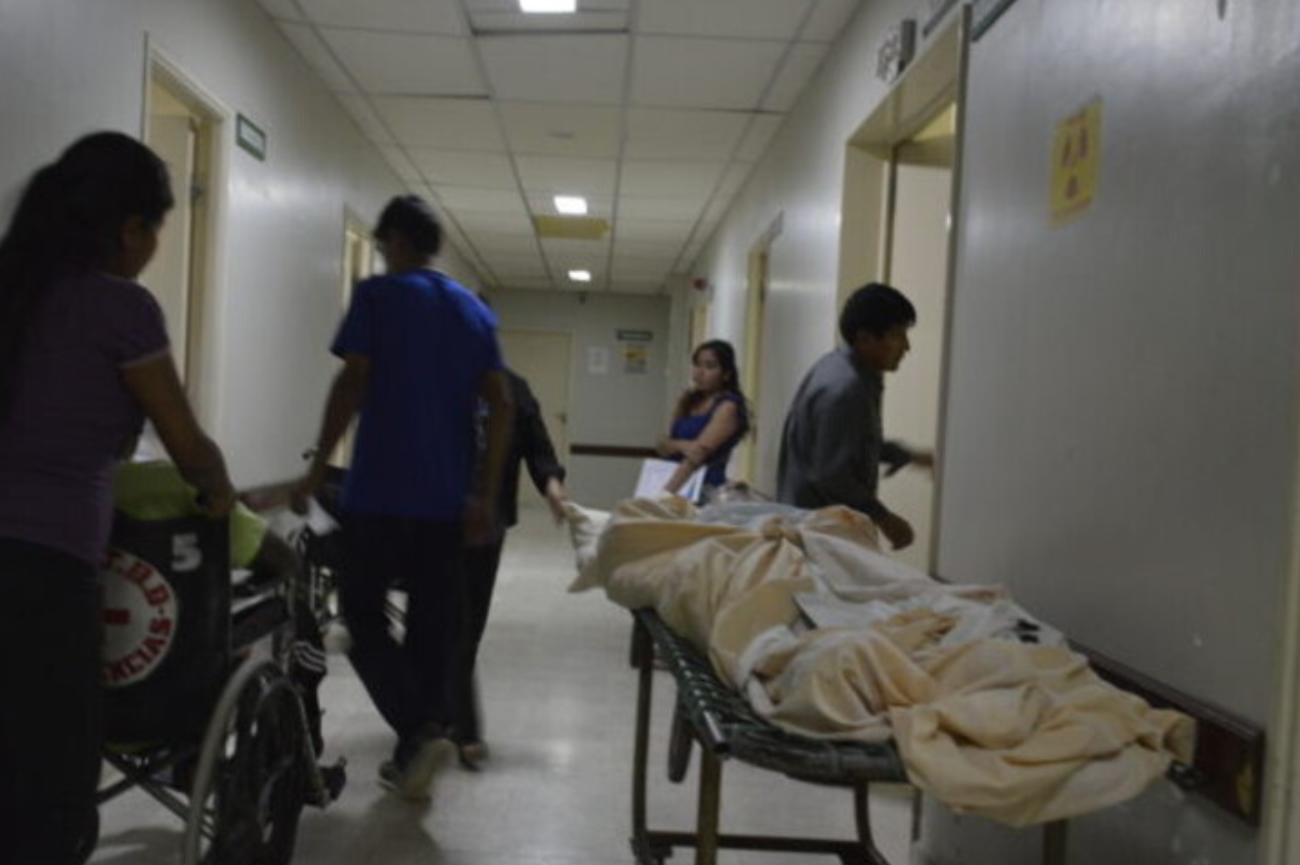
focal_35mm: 37
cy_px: 456
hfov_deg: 51.7
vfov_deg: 35.9
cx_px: 560
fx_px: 1335
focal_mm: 18
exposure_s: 1/15
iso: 900
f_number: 3.5
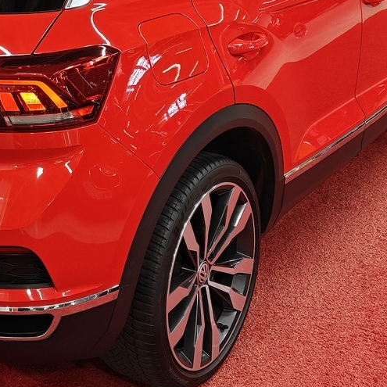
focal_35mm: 72
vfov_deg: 23.7
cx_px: 18
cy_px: 91
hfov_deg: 23.2
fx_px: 911
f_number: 1.8
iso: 160
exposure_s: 1/100
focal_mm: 5.59
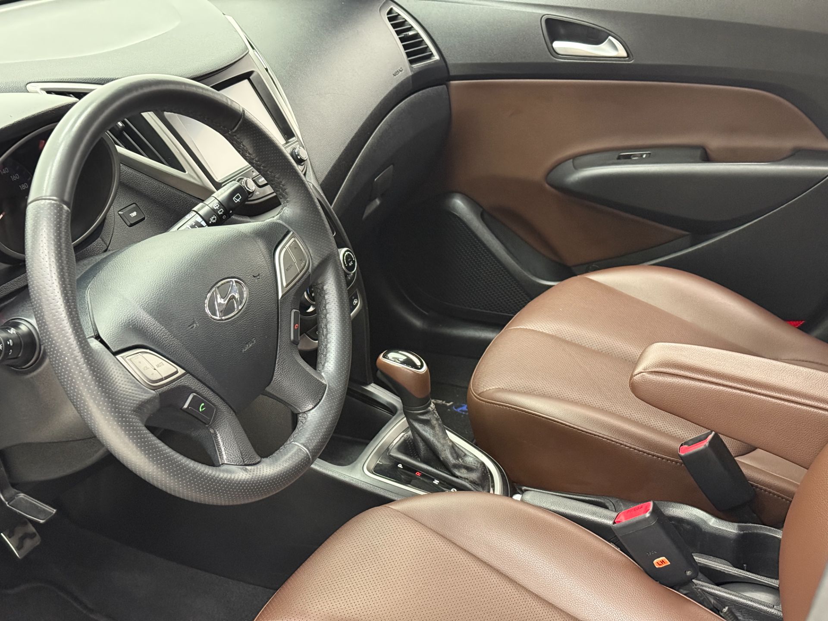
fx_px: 1148
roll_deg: +1.5
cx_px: 414
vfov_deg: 30.3
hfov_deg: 39.7
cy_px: 310
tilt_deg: -24.8
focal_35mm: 48
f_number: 1.78
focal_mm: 6.76
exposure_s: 1/30
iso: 640
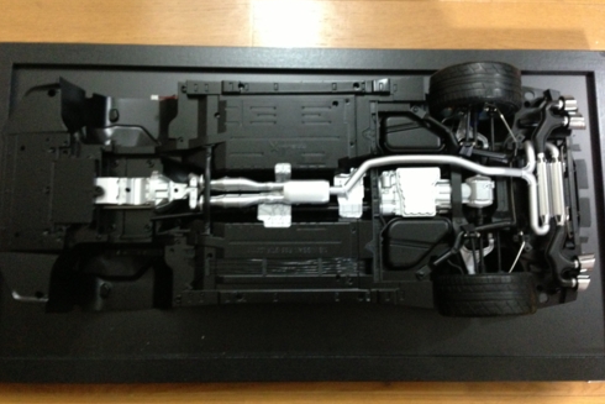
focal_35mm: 35
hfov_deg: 54.4
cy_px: 187
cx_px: 304
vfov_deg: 37.9
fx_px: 588
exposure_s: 1/15
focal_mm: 4.13
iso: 500
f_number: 2.4
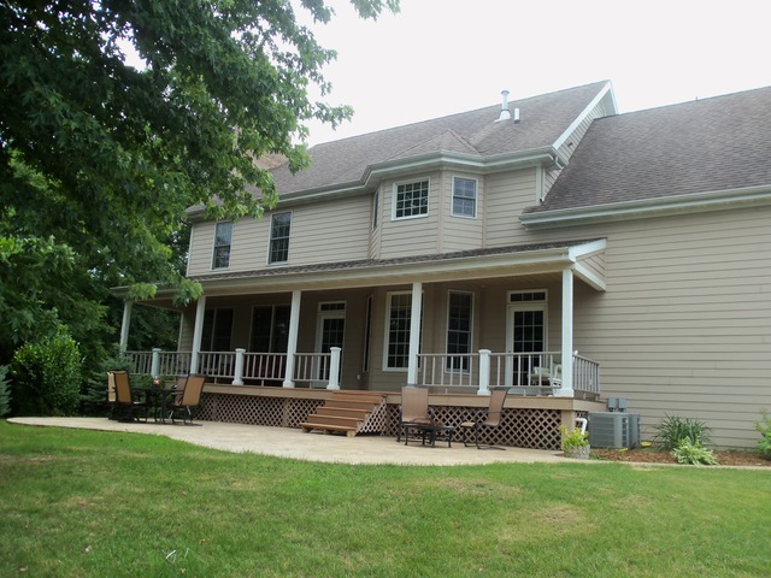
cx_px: 386
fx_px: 646
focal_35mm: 29
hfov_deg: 61.7
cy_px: 289
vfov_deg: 48.2
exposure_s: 1/250
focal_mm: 5.2
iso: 80
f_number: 3.4
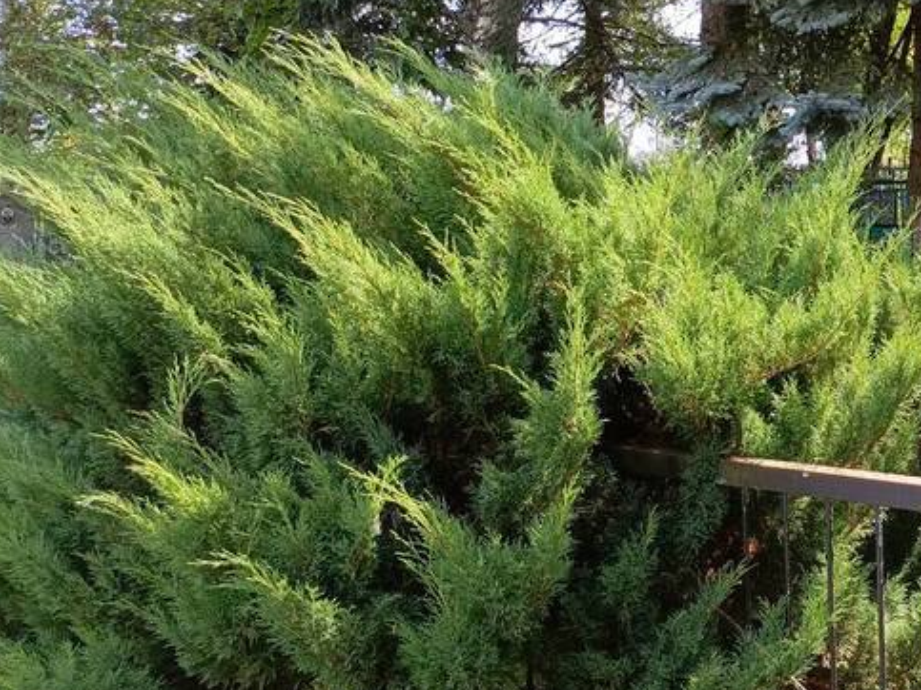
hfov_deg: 32.5
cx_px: 971
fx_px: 1410
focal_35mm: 53
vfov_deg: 27.5
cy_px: 379
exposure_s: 1/224
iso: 112
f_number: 1.69
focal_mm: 4.76
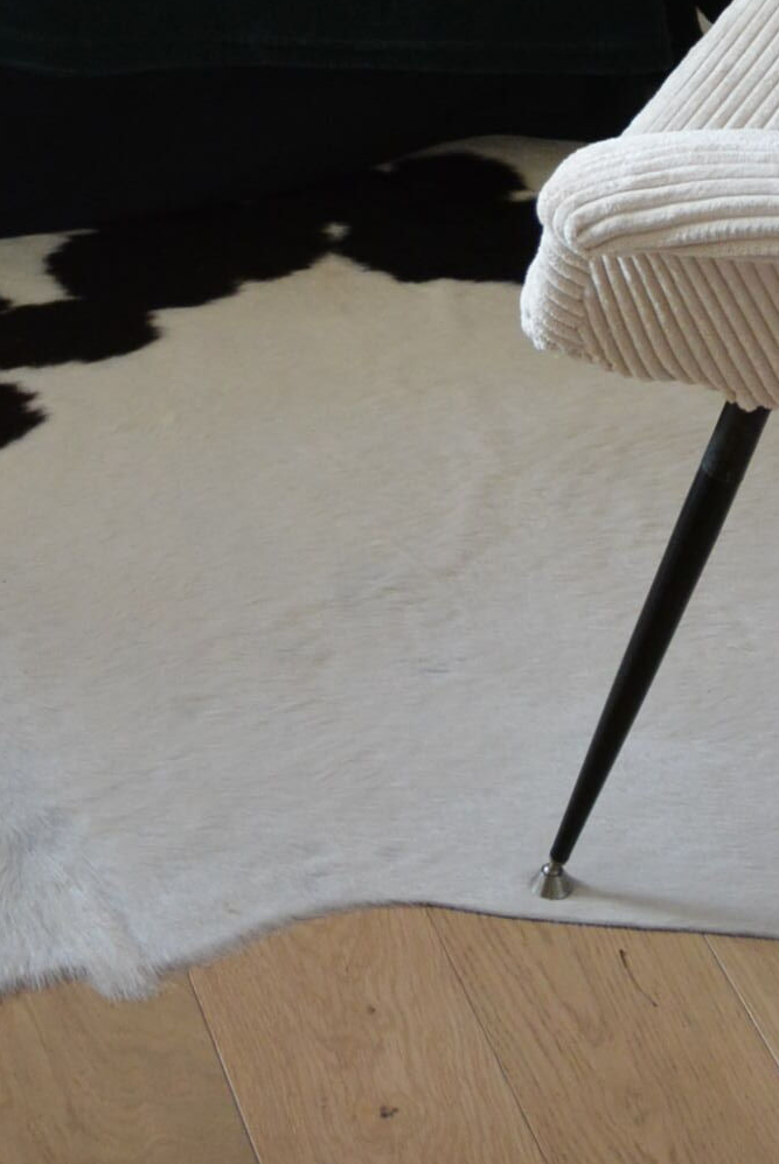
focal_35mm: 112
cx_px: 829
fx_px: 3642
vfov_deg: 16.6
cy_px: -566
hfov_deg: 12.0
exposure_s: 1/30
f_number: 4
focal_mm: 25
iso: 1800
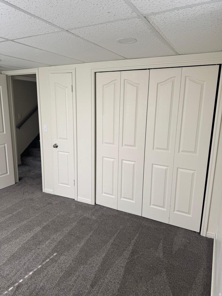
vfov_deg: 71.6
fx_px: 205
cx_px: 111
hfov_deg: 56.8
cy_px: 148
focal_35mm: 24
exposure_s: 1/155
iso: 64
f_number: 1.78
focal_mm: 6.76
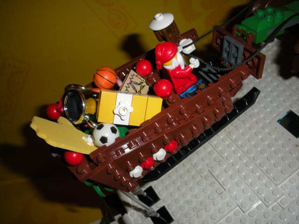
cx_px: 150
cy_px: 112
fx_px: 302
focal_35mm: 35
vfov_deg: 40.7
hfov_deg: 52.6
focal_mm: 6.3
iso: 200
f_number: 5.6
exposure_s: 1/60
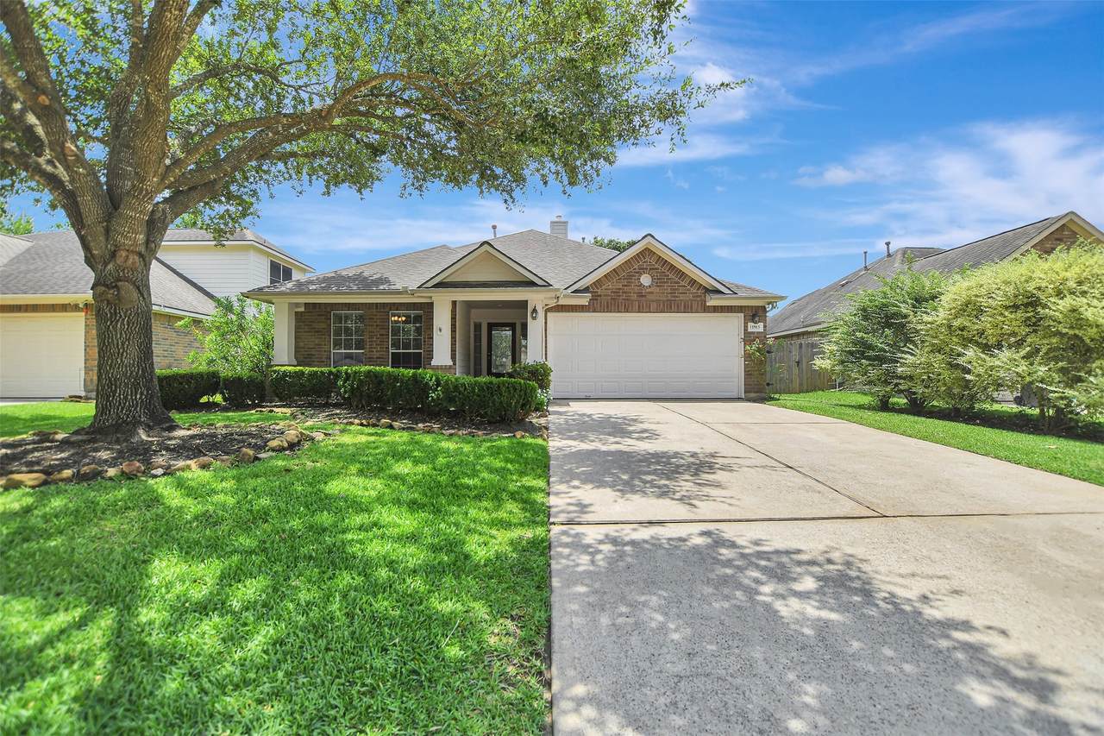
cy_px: 368
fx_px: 460
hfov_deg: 100.4
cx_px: 552
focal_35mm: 15
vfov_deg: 77.3
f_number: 4
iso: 100
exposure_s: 1/640
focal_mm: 10
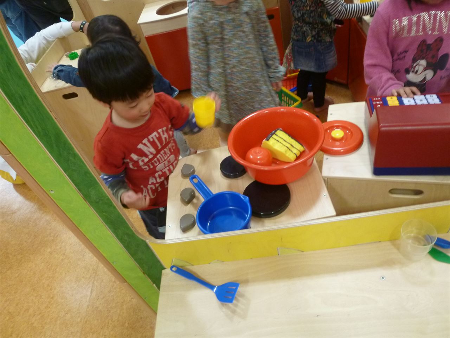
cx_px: 225
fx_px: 325
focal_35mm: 25
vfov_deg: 54.9
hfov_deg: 69.4
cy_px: 169
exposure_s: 1/30
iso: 250
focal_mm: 4.5
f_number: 2.8
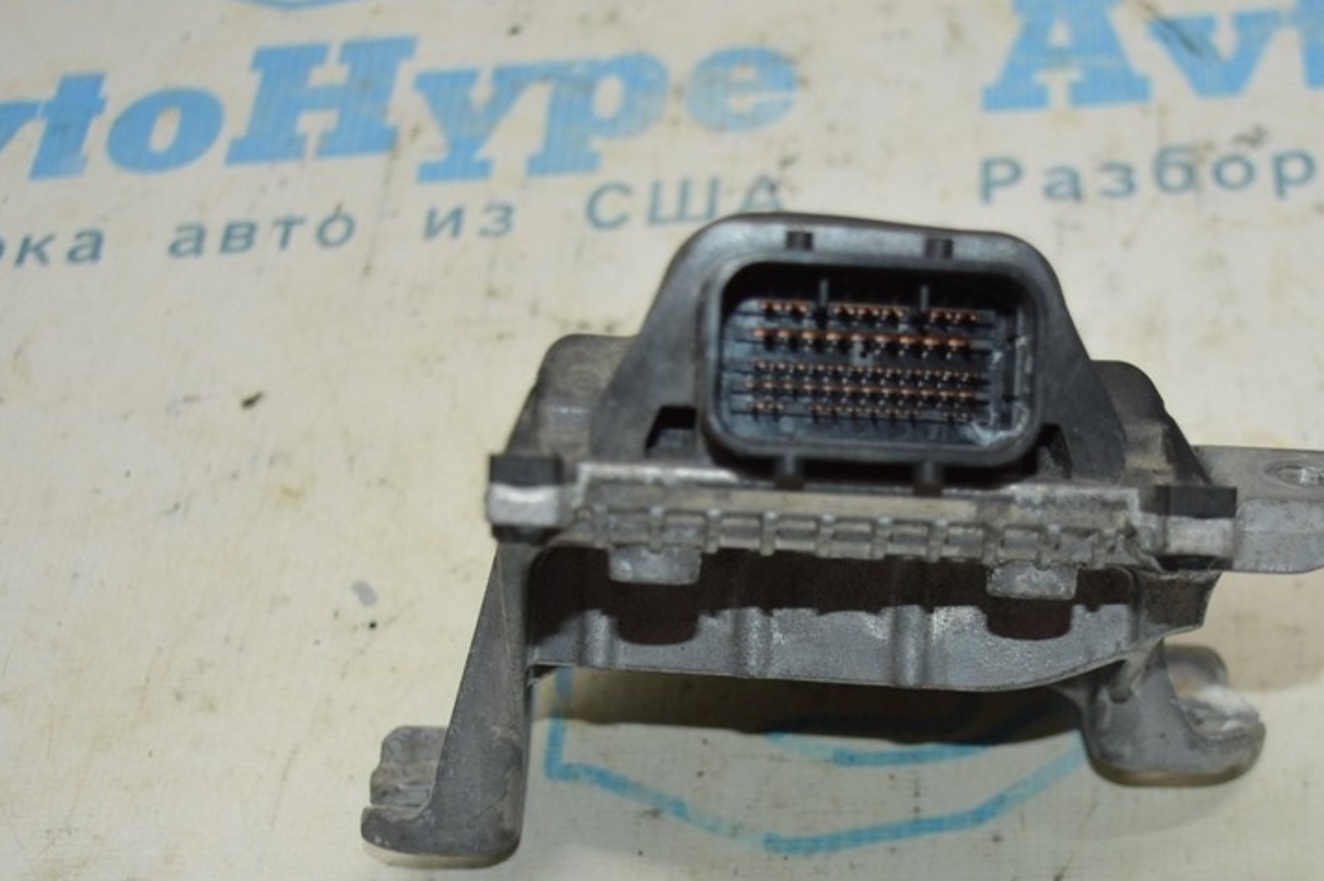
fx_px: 2452
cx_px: 762
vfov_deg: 20.3
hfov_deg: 30.2
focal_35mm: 67
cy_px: 613
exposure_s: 1/80
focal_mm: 31
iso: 400
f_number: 4.2
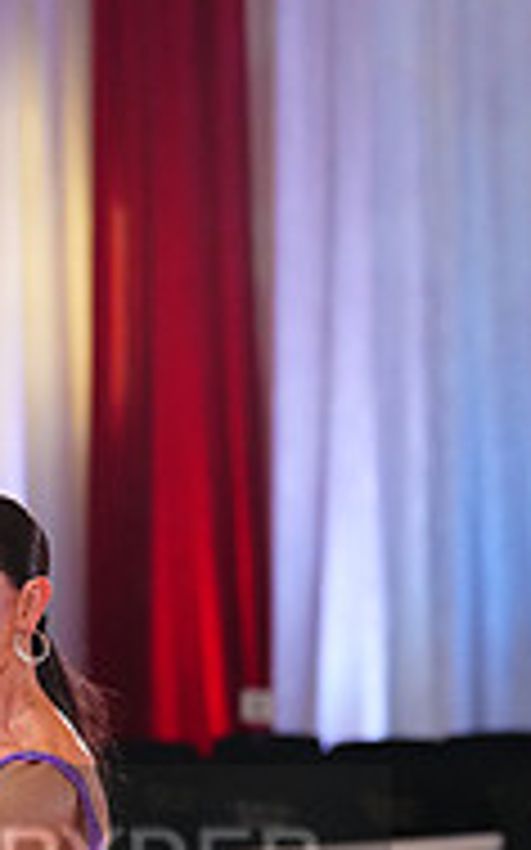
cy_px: 917
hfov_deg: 4.6
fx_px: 6581
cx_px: -227
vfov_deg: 7.4
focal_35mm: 284
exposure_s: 1/640
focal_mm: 91
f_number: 3.2
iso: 3200
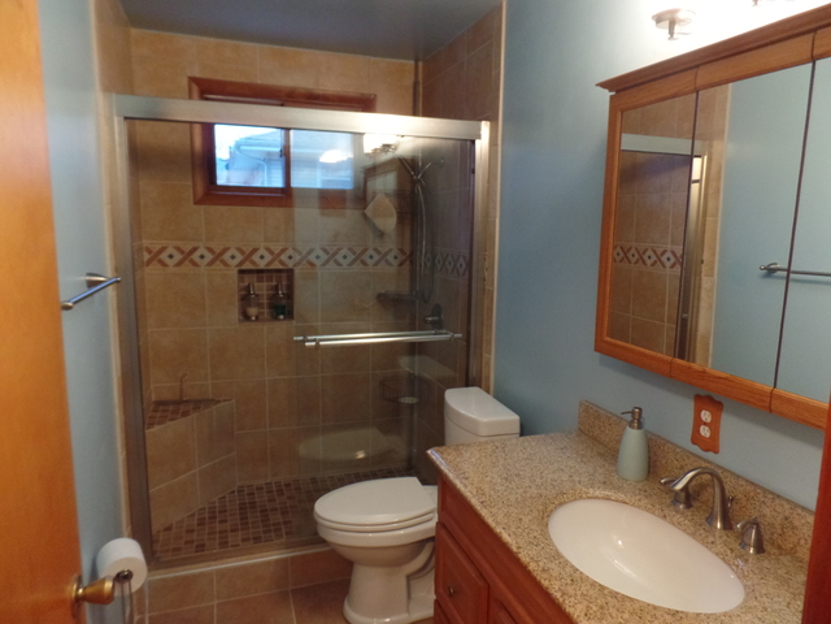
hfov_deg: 73.9
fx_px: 552
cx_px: 416
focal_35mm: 23
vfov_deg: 58.9
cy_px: 312
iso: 400
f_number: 2.8
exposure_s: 1/15
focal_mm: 4.1
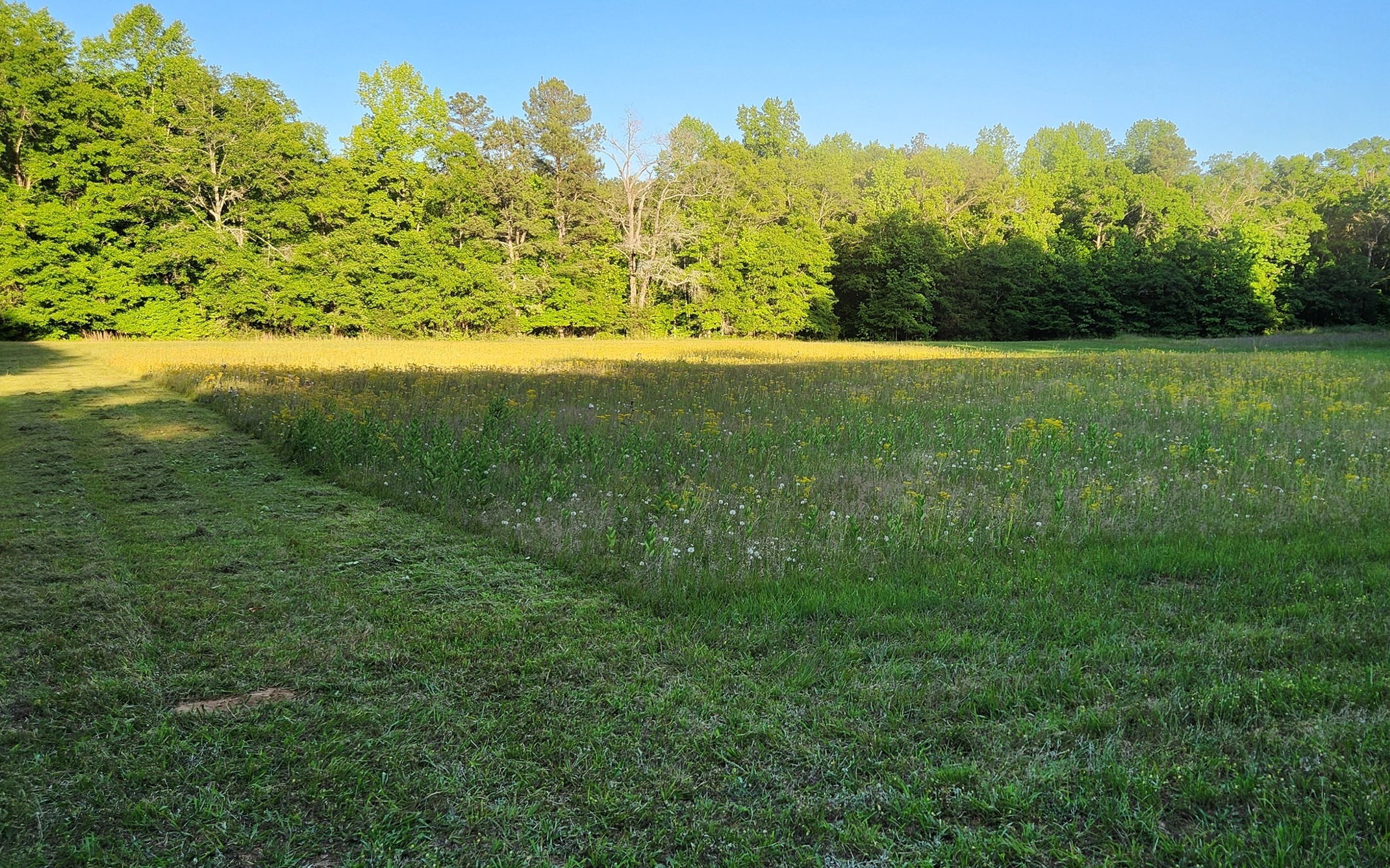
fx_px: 1326
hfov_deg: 55.0
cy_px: 469
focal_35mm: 35
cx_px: 823
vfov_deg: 36.2
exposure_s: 1/424
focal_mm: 5.4
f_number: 1.8
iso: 20
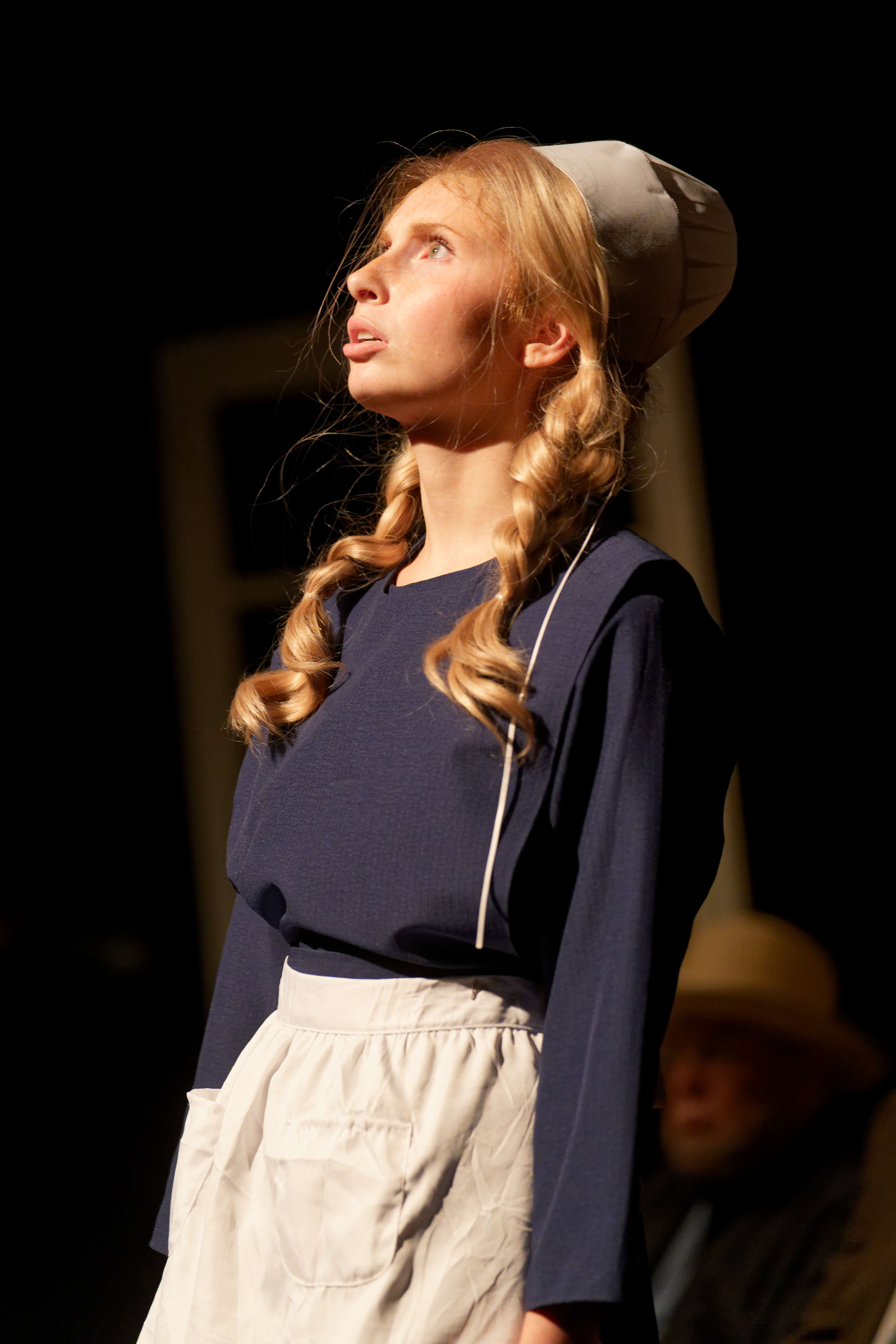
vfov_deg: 15.9
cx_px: 448
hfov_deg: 10.6
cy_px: 672
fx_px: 4816
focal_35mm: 129
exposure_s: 1/200
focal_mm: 129
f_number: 2.8
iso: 2500
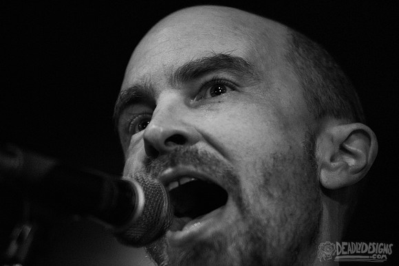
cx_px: 200
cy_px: 133
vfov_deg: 6.9
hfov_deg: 10.3
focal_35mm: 200
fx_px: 2217
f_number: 3.2
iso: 4000
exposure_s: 1/100
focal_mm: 200
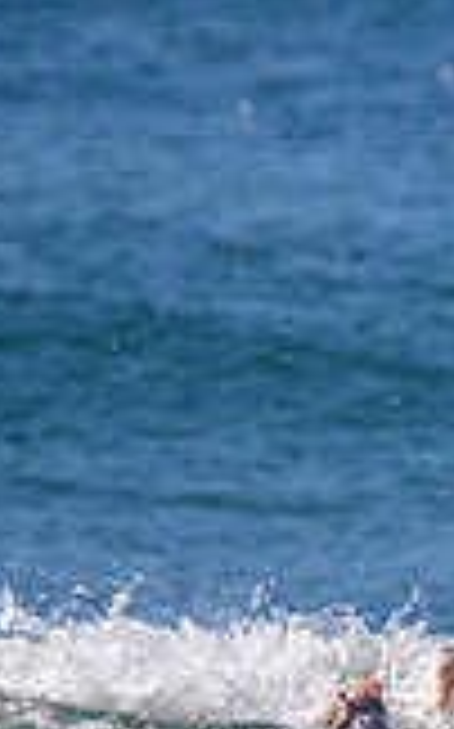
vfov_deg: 0.7
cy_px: 790
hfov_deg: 0.4
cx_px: 769
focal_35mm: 2916
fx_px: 57830
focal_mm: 800
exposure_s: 1/1600
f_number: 11
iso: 1250
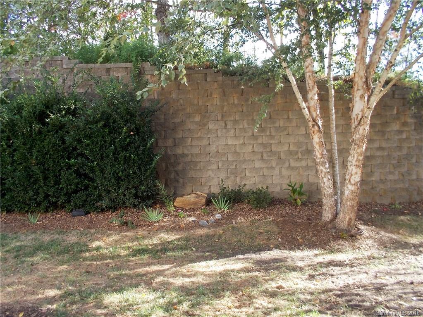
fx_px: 354
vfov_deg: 48.2
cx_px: 212
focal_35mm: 29
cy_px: 158
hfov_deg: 61.7
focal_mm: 4.1
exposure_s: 1/80
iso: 80
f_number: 3.3
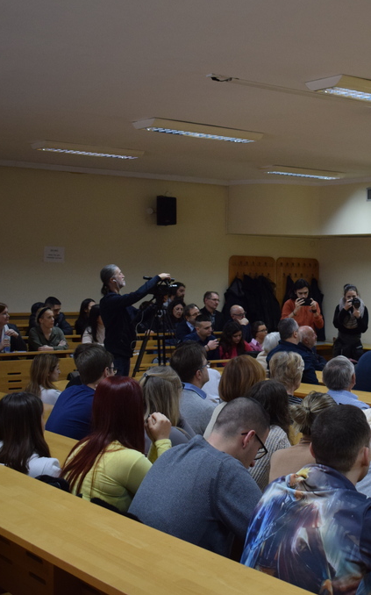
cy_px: 296
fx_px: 936
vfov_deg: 35.3
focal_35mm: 58
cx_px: 353
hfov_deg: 21.8
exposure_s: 1/60
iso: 900
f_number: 4
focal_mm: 25
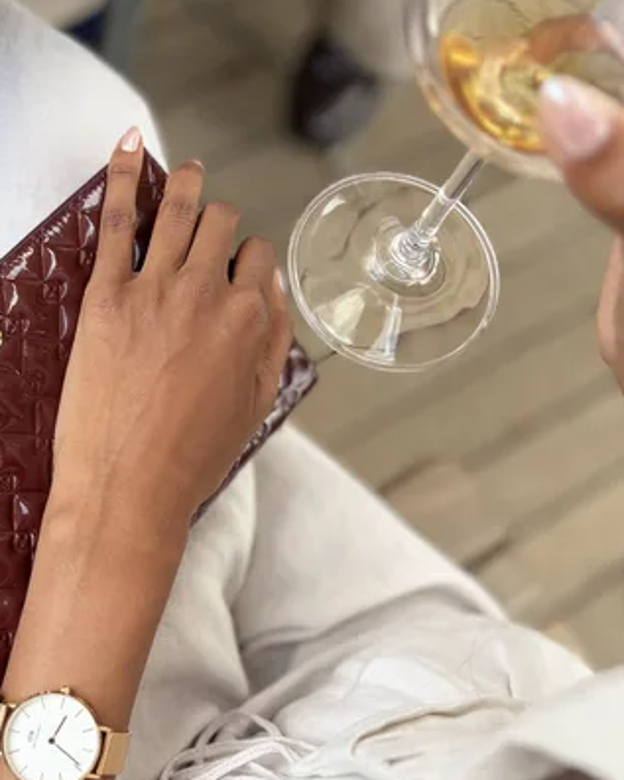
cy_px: 518
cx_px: 169
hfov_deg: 35.8
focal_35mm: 41
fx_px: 946
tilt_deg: -71.4
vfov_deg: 44.2
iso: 40
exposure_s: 1/201
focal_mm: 5.96
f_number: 1.6
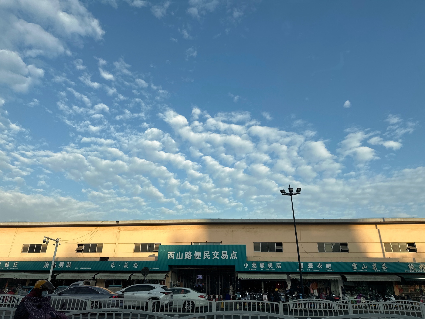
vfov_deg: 56.8
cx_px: 212
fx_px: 295
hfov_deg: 71.6
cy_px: 160
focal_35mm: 24
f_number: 1.78
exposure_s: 1/2469
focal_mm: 6.86
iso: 80
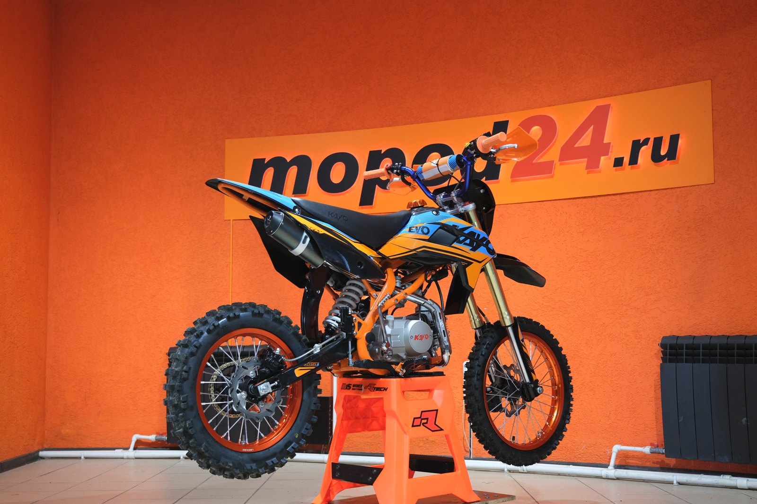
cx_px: 378
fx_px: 925
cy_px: 252
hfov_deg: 44.5
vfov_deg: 30.5
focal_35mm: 44
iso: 1000
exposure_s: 1/60
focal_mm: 29.2
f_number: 4
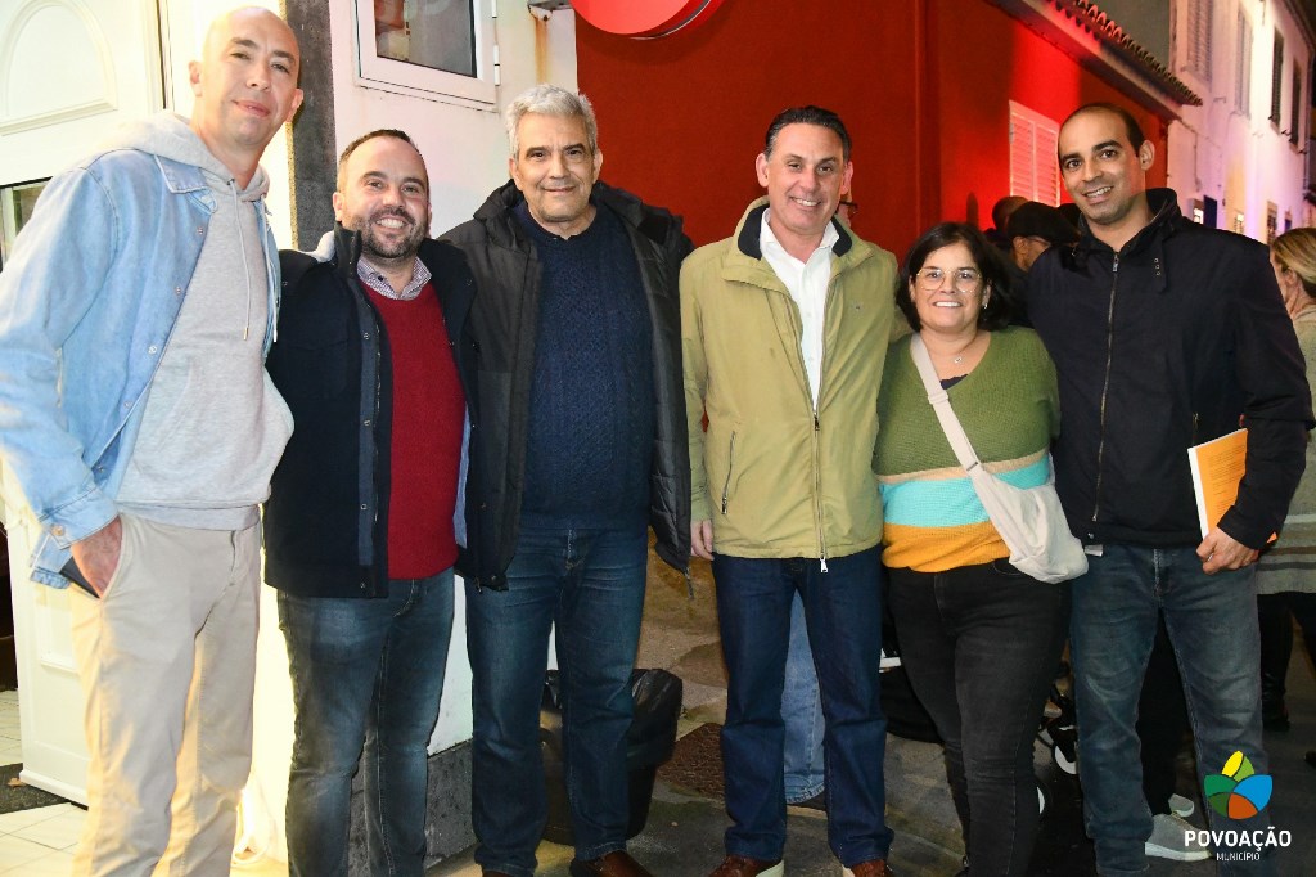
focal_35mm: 36
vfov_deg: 36.8
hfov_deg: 53.1
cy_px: 438
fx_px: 1316
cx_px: 658
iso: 6400
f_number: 3.8
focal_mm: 24
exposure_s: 1/60
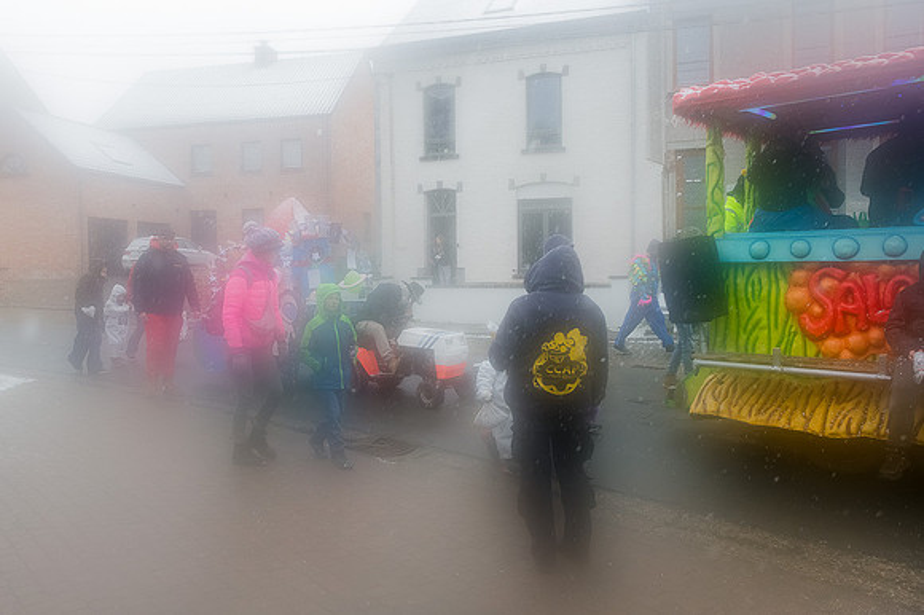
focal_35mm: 30
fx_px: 761
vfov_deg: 44.0
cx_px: 416
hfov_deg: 62.4
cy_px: 296
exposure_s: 1/200
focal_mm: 27
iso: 1600
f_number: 5.6
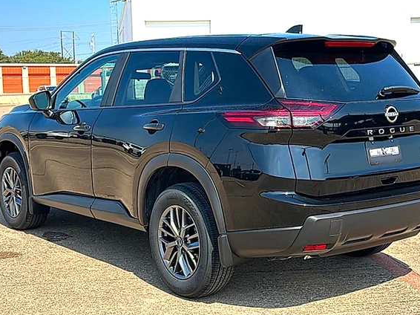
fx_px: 570
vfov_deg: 30.8
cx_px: 221
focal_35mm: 47
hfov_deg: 40.4
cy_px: 144
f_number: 1.78
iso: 80
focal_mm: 6.86
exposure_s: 1/4219
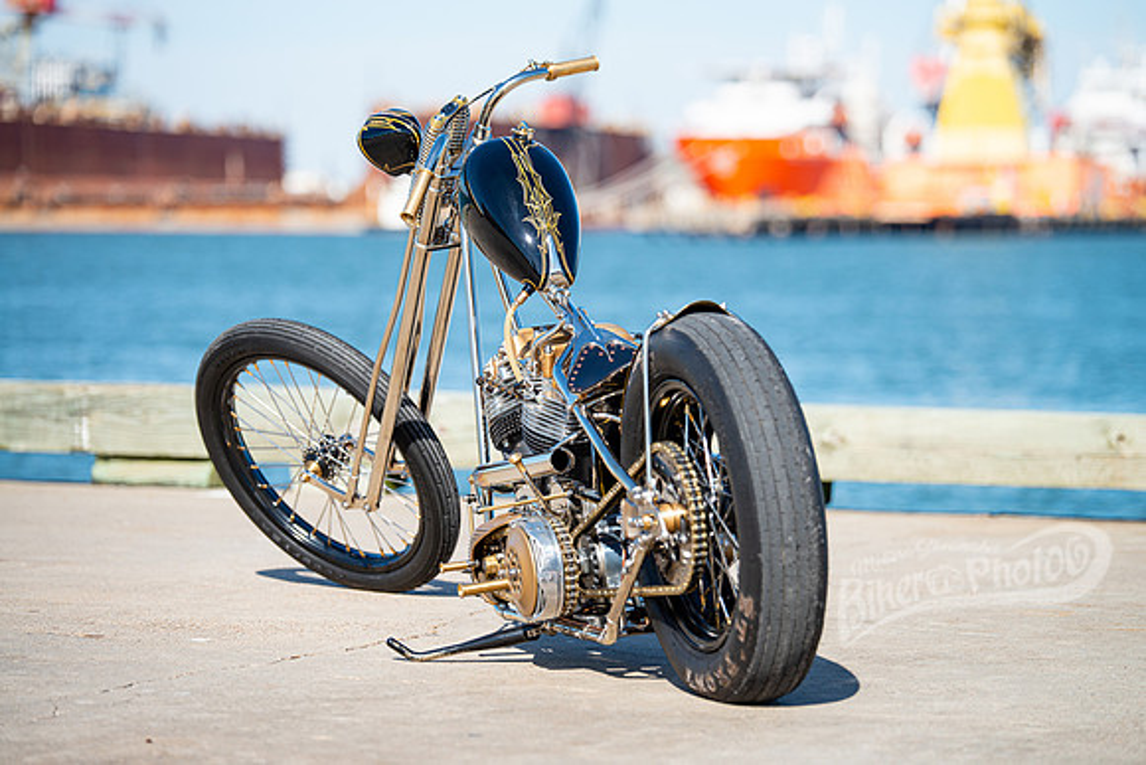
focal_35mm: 138
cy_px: 368
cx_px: 606
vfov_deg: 10.0
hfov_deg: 14.9
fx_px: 4382
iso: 100
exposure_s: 1/1600
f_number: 9
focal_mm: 130
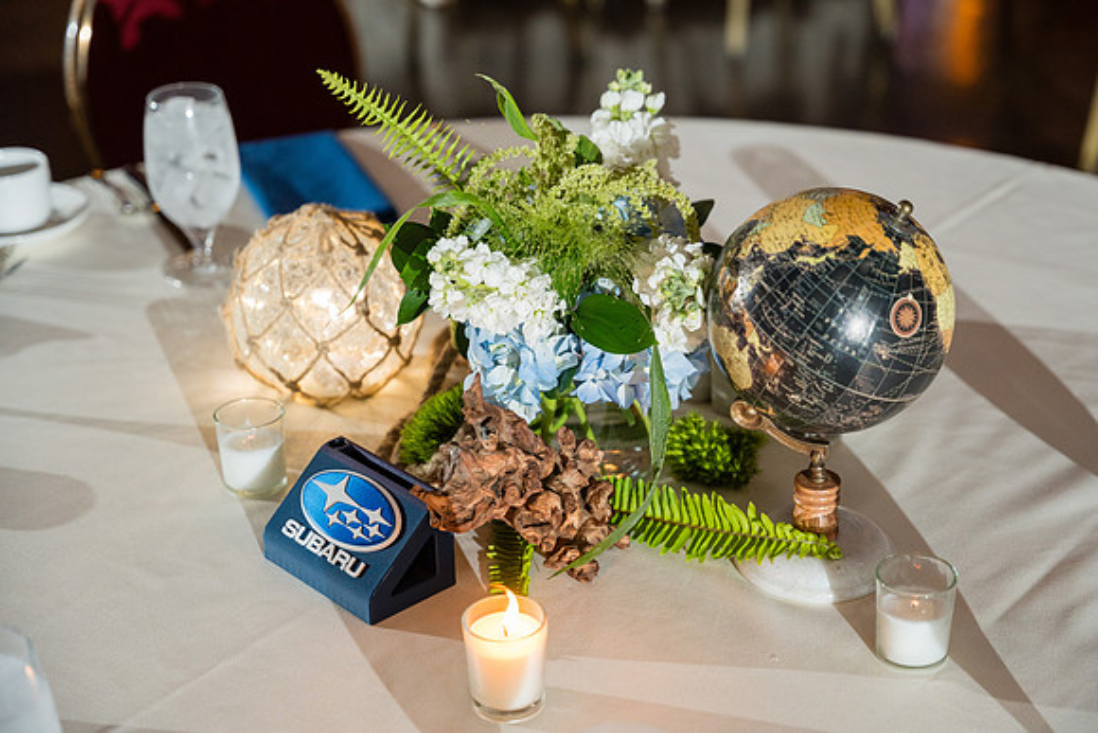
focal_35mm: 65
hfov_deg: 30.9
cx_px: 581
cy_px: 366
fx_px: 1987
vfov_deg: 20.9
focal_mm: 61.6
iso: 2000
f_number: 2.8
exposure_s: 1/250
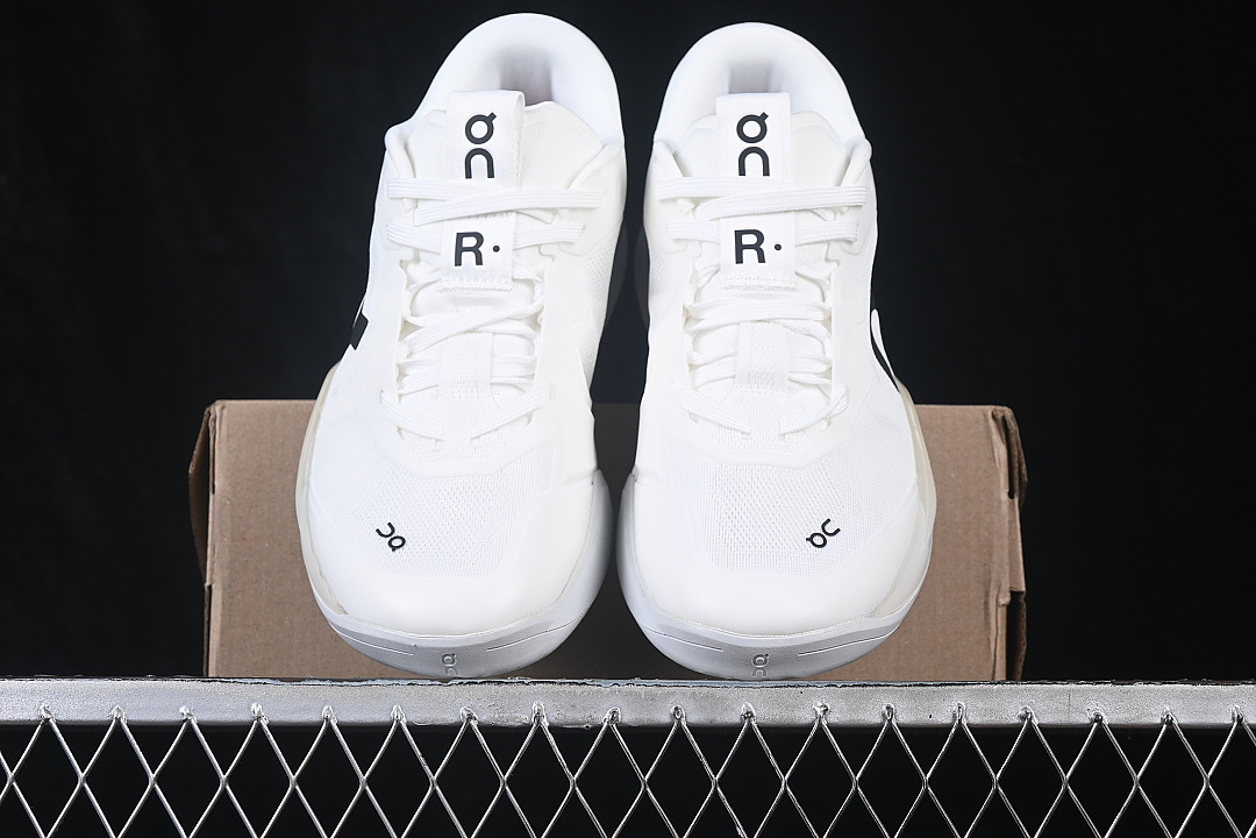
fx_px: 2616
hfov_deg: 27.0
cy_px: 419
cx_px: 628
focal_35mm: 75
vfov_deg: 18.2
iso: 160
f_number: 8
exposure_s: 1/80
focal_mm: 50
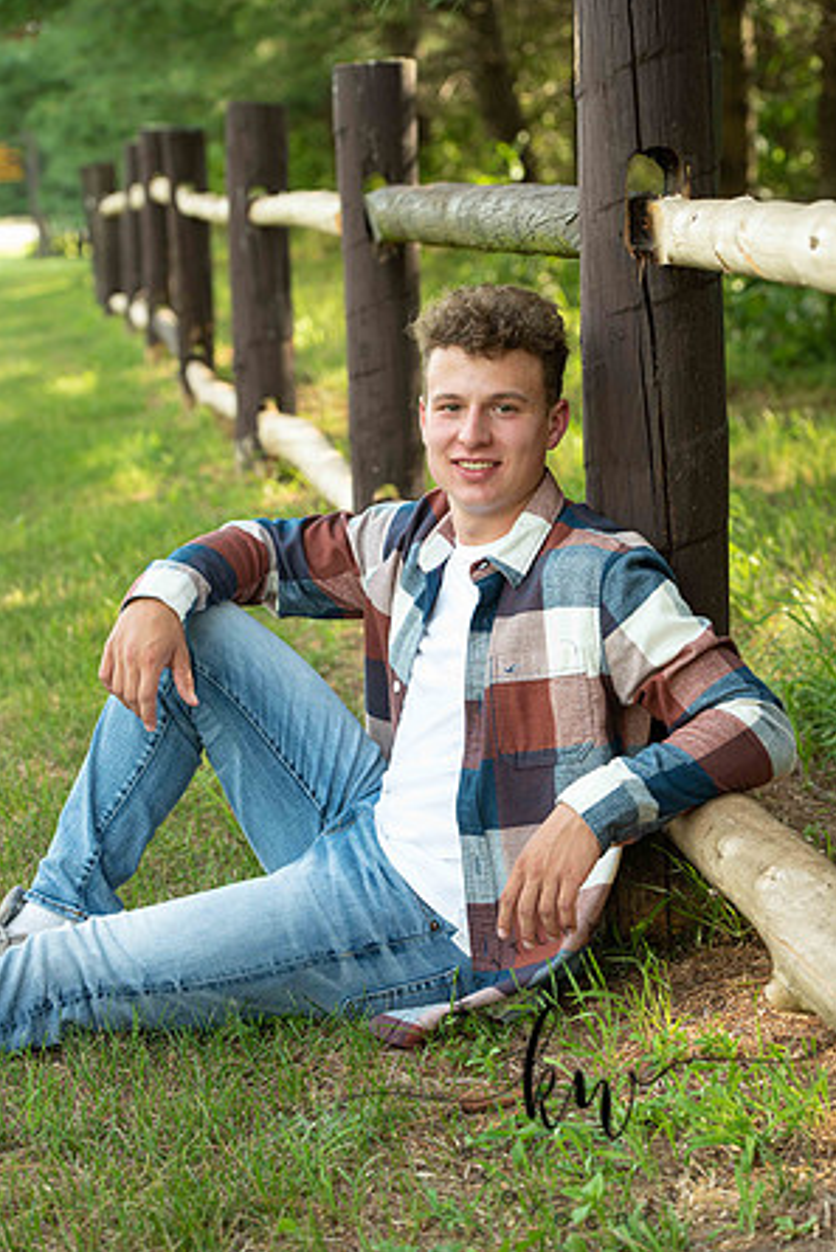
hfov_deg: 15.0
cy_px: 622
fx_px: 3167
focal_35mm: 91
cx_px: 419
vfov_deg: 22.4
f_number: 5
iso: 400
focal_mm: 90
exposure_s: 1/200
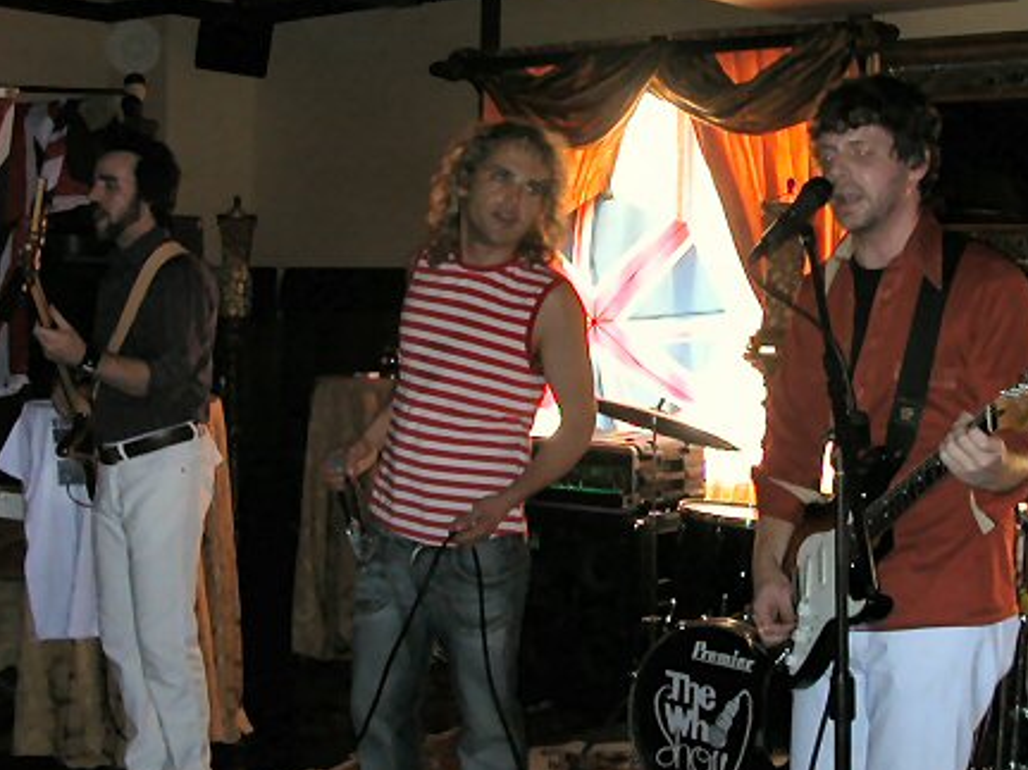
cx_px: 658
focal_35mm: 55
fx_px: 1633
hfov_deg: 34.7
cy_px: 384
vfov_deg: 26.5
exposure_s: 1/30
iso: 100
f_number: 2.7
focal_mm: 5.6
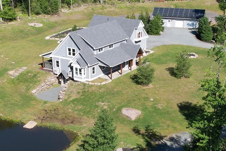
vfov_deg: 20.3
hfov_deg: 30.1
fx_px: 421
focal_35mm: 67
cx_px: 124
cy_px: 93
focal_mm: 8.38
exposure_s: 1/1600
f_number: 2.8
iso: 100
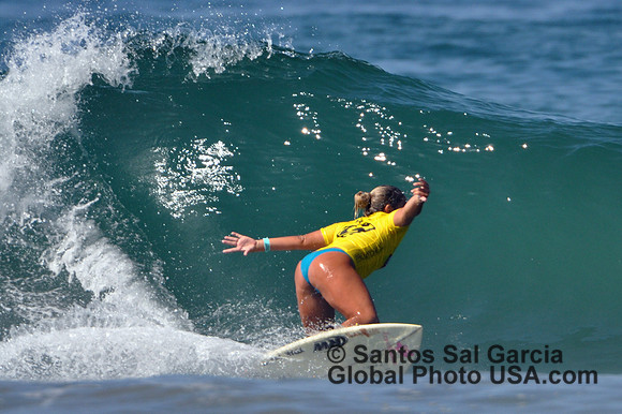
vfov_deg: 1.7
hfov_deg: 2.5
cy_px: 207
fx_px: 14245
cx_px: 311
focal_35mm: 825
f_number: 5.6
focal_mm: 550
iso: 400
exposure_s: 1/1600
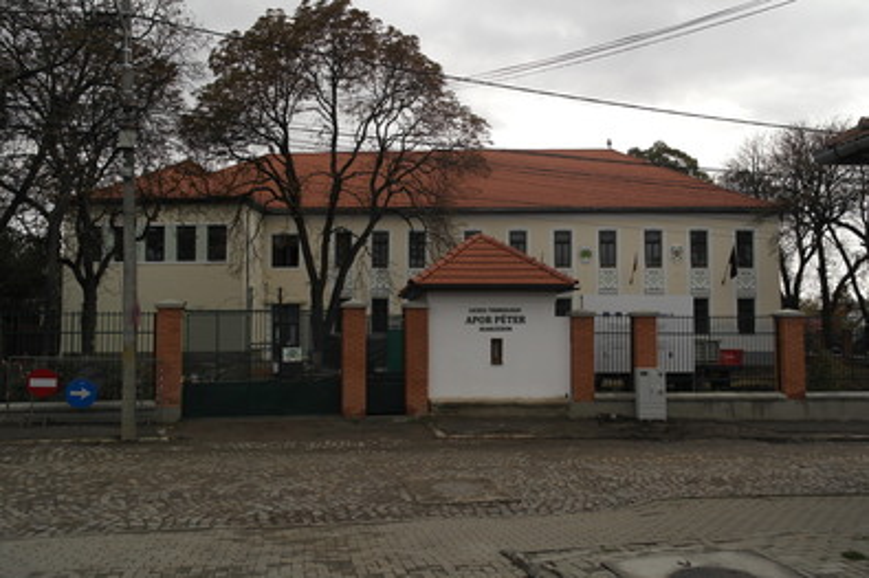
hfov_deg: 62.0
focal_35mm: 30
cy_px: 289
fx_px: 724
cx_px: 434
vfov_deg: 43.6
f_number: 5
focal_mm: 20
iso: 200
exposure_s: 1/160
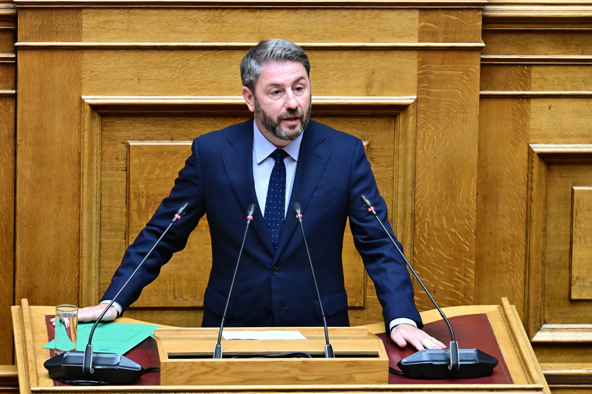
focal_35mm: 360
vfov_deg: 3.8
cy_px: 197
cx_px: 296
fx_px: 5920
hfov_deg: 5.7
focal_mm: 360
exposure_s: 1/250
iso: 7200
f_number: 6.3
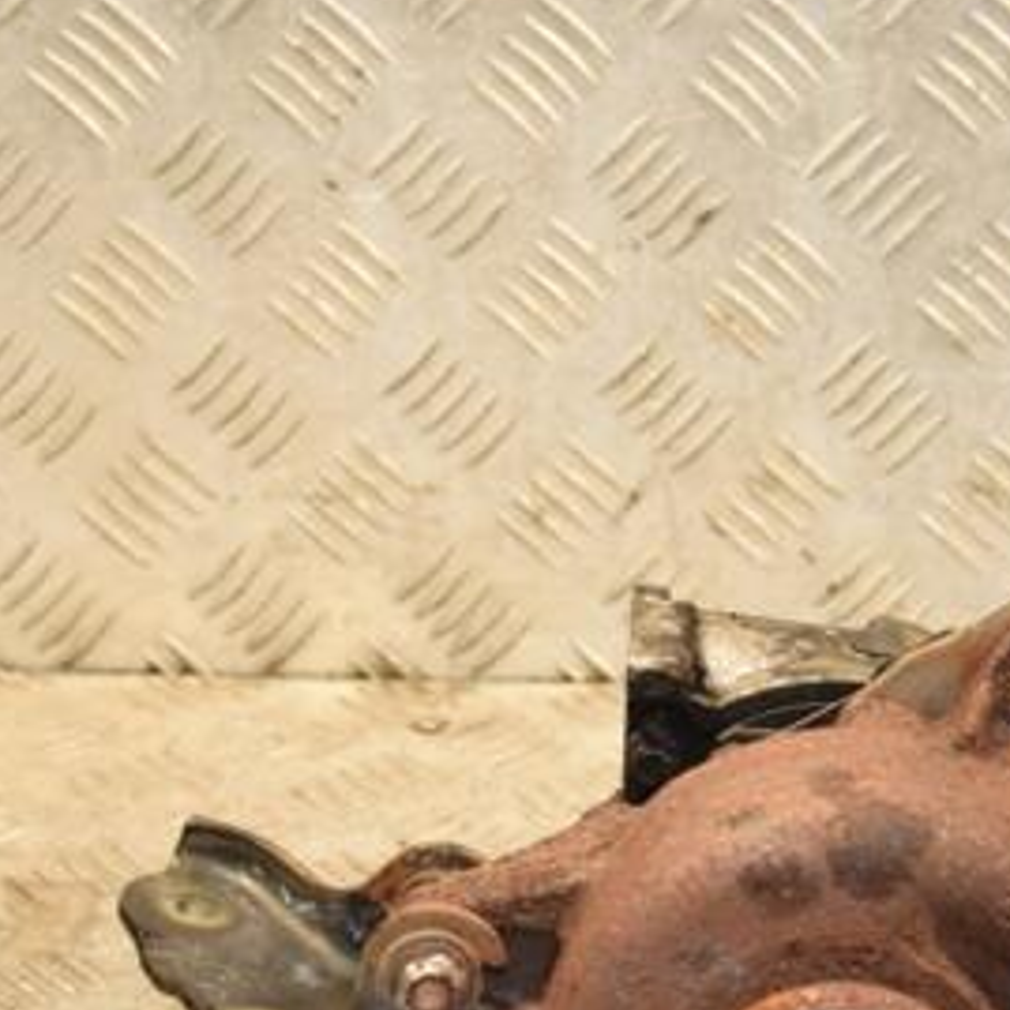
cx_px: 751
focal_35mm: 128
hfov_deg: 13.6
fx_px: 4224
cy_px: 691
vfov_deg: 13.6
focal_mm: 45
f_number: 4.8
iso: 800
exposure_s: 1/160
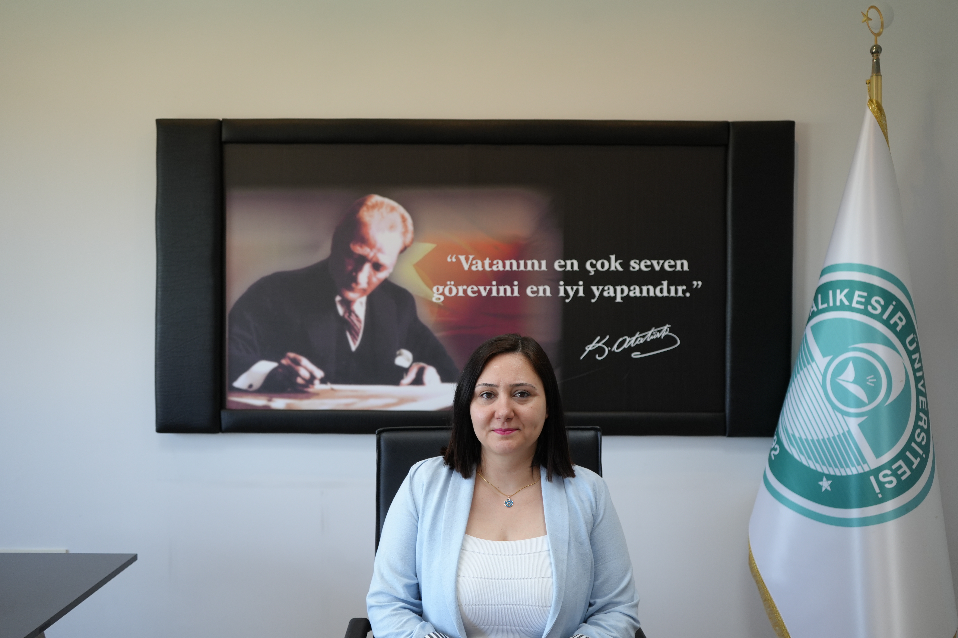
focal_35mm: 35
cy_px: 319
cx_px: 479
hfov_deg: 54.4
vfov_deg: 37.9
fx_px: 931
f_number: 4
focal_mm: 35
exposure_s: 1/160
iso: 640
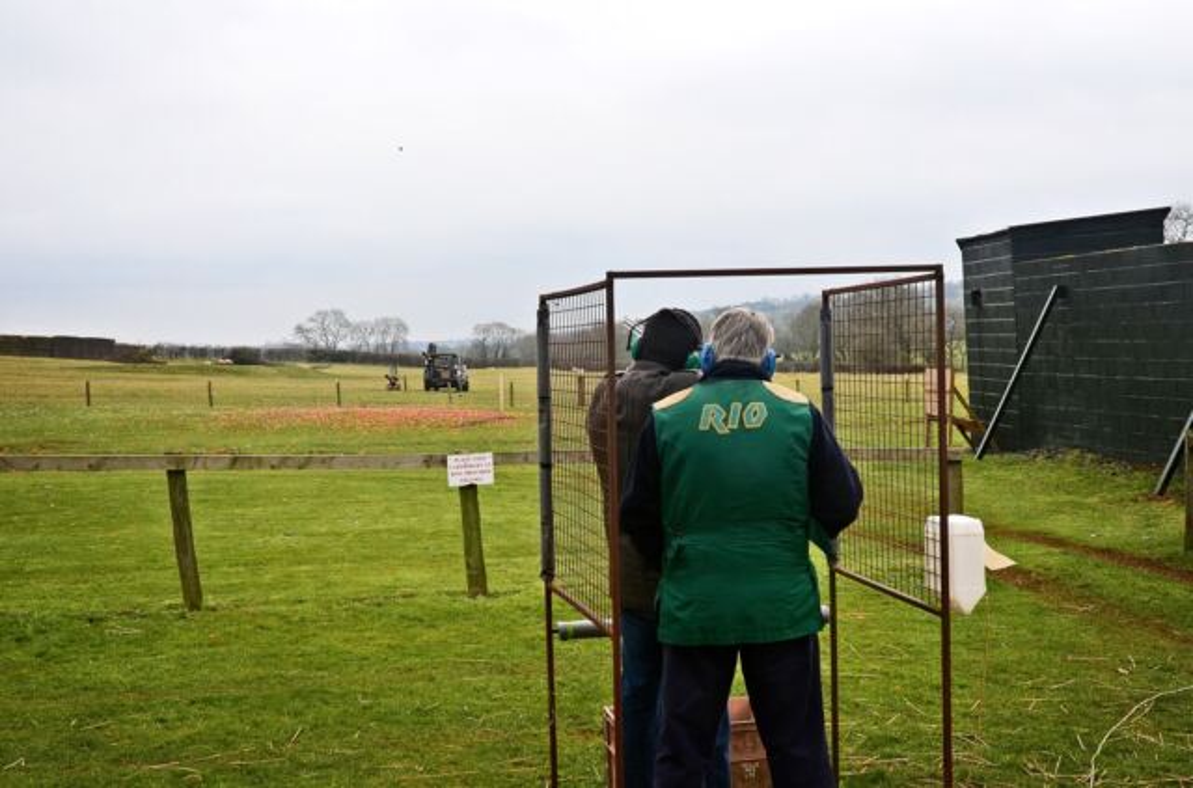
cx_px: 596
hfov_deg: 46.5
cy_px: 394
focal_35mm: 42
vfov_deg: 31.7
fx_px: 1388
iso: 400
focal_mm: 28
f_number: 16
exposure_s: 1/160
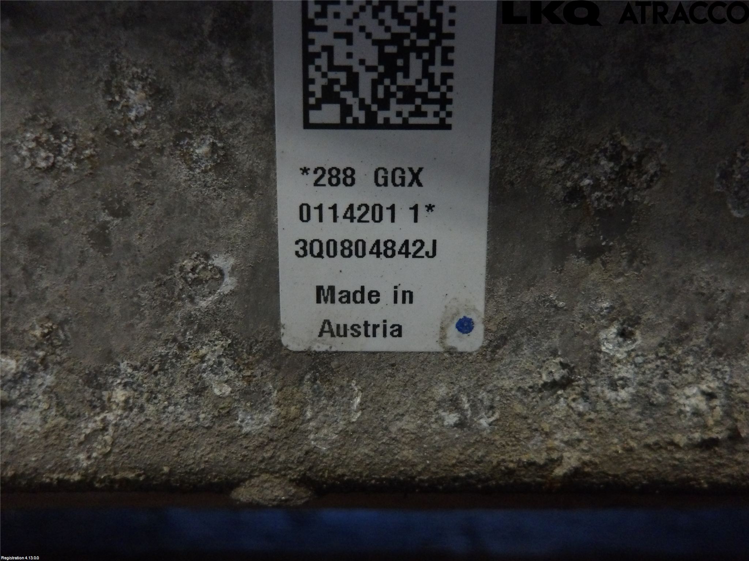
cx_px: 374
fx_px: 584
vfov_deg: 51.4
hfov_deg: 65.3
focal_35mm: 27
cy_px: 280
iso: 800
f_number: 3
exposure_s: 1/60
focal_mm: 4.9
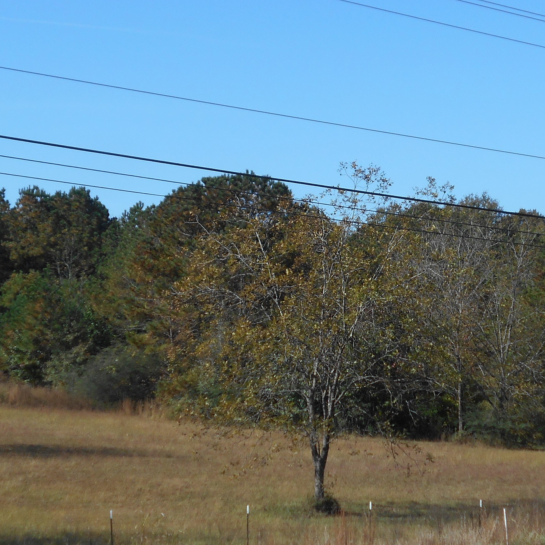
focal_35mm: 95
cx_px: 366
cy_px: 222
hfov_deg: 18.2
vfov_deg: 18.3
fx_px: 1692
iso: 80
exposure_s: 1/640
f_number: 4.5
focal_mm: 8.8
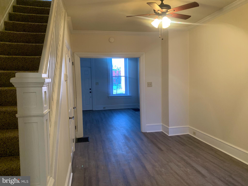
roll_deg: +1.9
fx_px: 186
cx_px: 124
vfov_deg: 53.1
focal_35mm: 26
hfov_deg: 67.3
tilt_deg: -3.6
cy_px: 93
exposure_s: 1/60
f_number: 1.8
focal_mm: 4.25
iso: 320
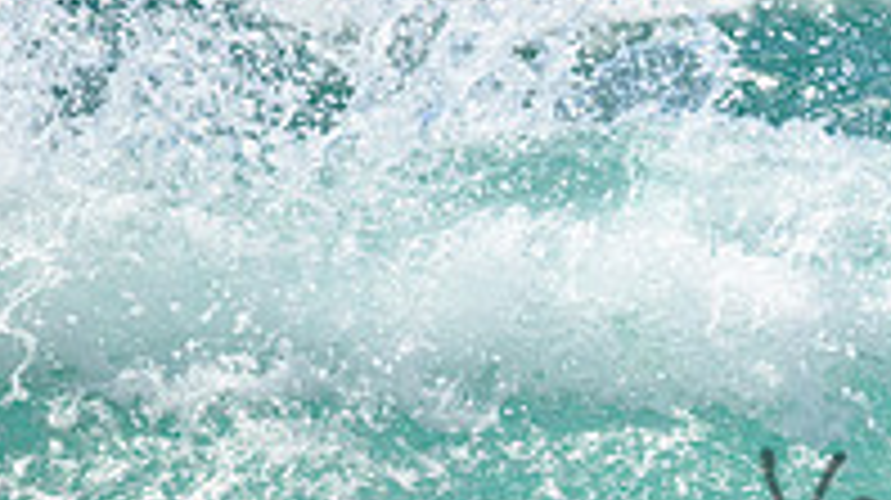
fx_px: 42327
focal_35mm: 1793
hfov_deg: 1.2
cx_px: 1504
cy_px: 556
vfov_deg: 0.7
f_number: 10
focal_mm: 480
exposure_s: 1/1600
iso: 400
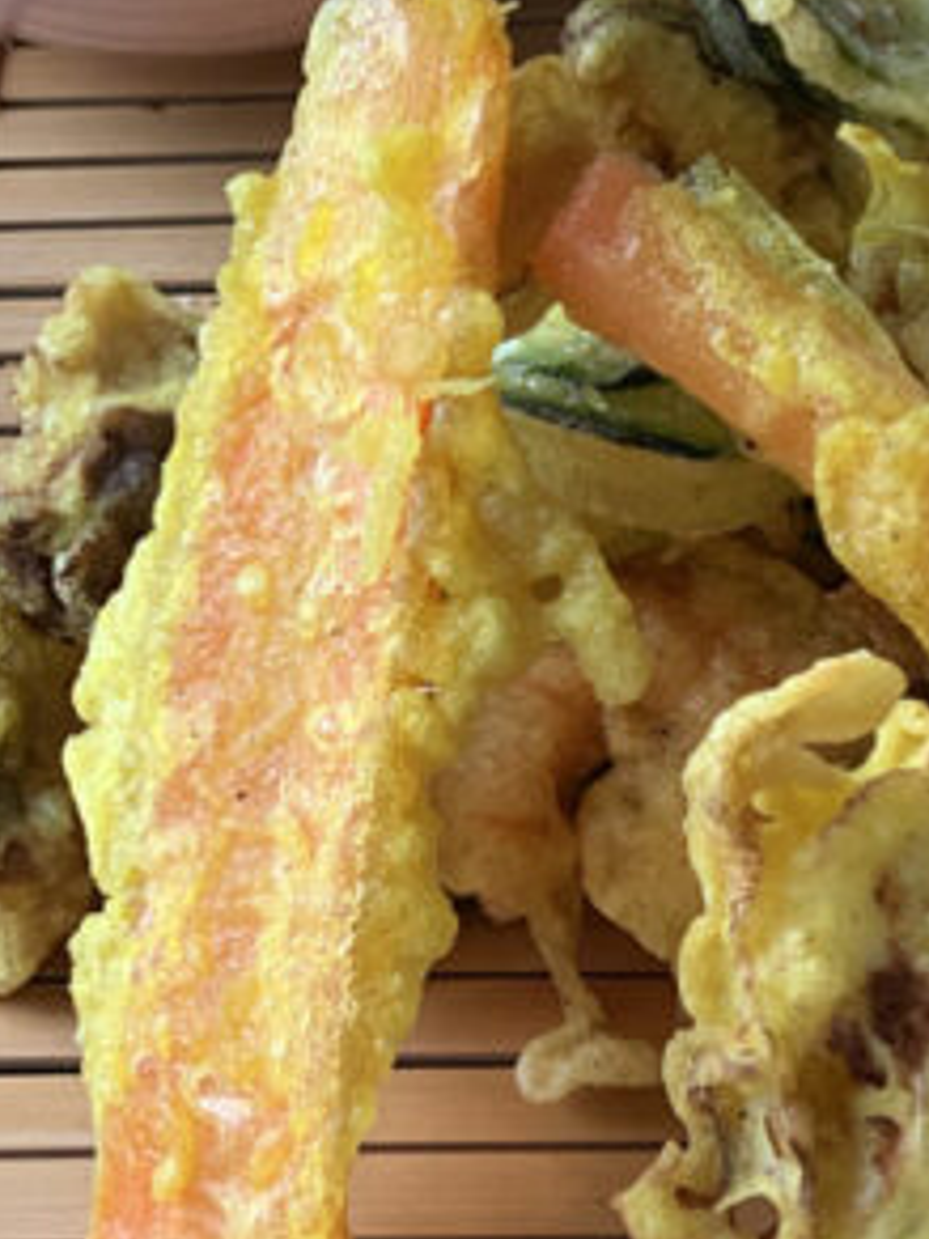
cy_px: 647
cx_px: 1044
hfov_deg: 16.1
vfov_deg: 22.0
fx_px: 3185
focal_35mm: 89
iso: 125
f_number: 2.4
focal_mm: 6
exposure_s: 1/70
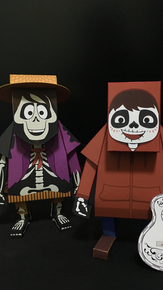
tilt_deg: -9.0
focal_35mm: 32
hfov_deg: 36.6
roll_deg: +1.4
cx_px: 95
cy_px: 144
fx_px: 246
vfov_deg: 61.0
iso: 200
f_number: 2.2
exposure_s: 1/17
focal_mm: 4.15
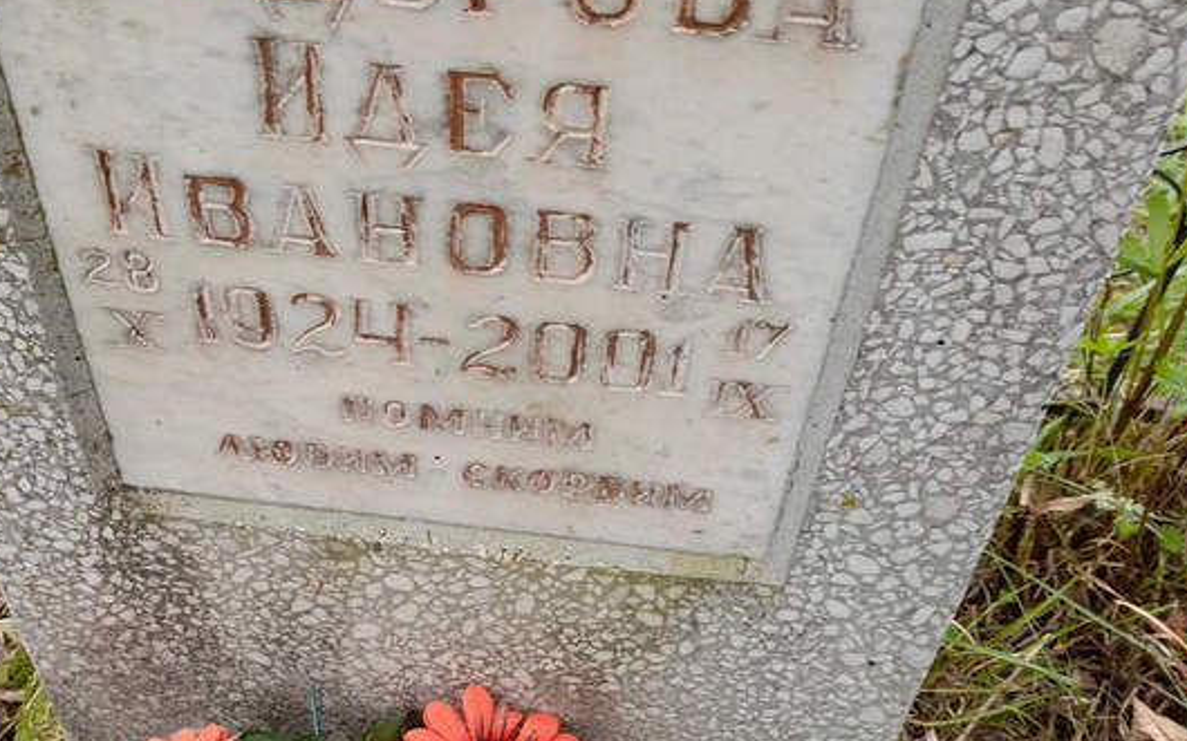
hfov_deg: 49.0
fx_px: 1294
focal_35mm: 40
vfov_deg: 31.9
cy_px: 428
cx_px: 468
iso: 154
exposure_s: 1/100
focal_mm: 4.76
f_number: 1.69
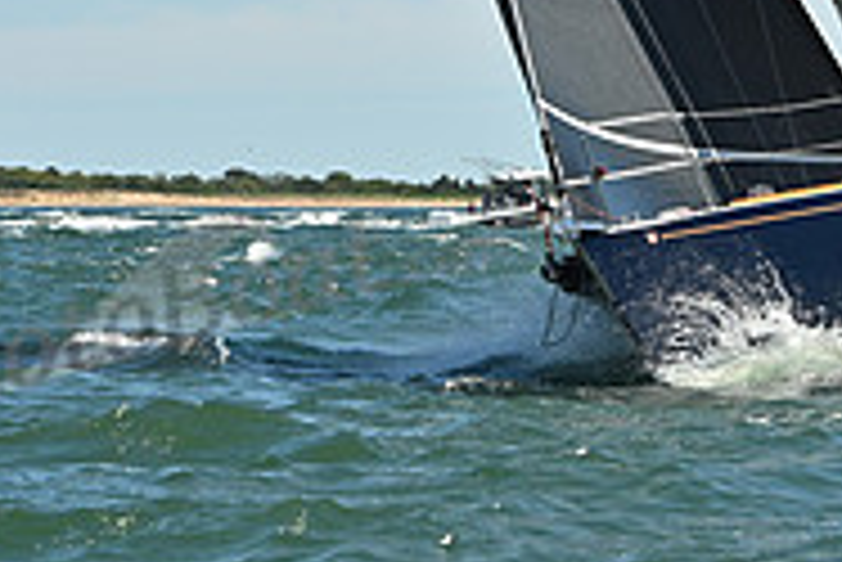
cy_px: 11
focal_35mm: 326
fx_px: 7630
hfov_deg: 6.3
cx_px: 743
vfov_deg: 4.2
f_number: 8
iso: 320
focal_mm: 105
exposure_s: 1/1600
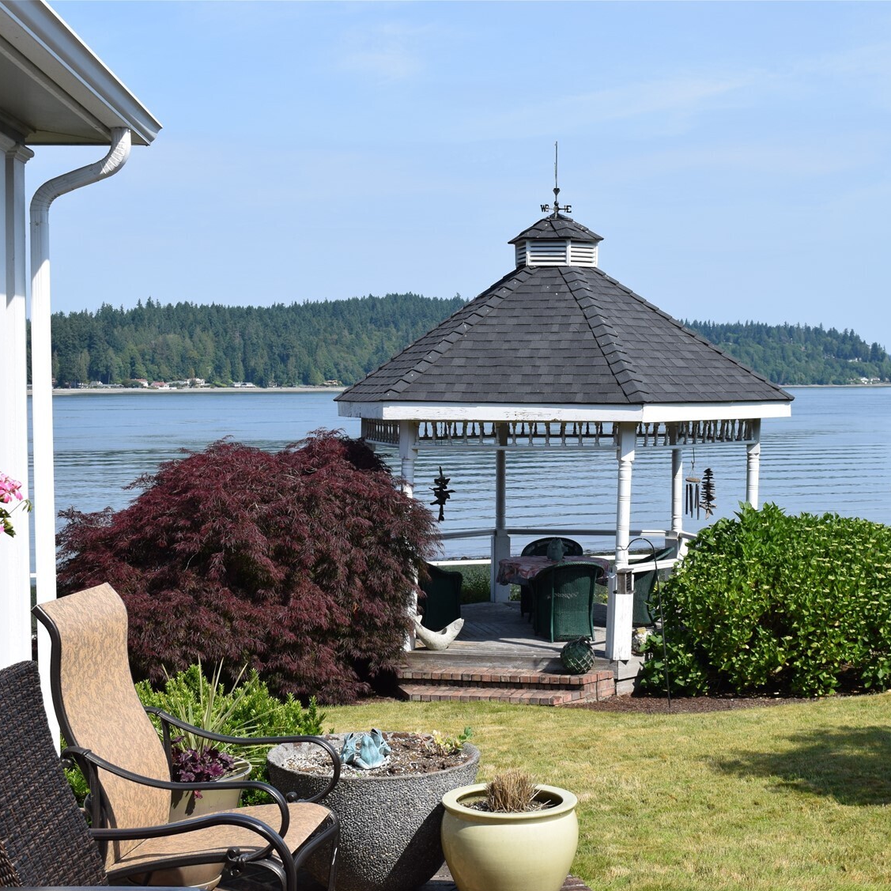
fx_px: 1620
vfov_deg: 30.7
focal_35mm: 56
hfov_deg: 30.7
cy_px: 446
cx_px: 527
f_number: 9
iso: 200
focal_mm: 29
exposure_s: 1/320
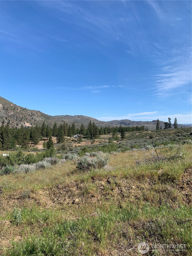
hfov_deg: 53.1
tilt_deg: +2.3
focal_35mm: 26
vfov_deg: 67.3
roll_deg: -2.0
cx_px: 96
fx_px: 192
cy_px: 128
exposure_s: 1/2208
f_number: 1.8
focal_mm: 4.25
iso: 25
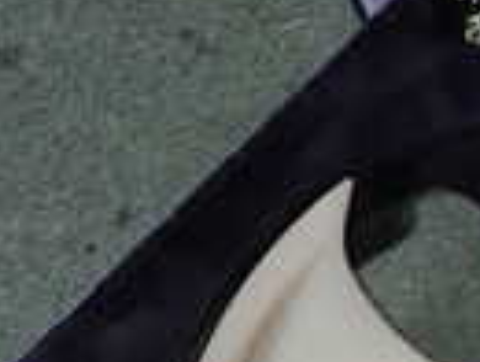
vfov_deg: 10.4
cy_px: 569
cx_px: 742
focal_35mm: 138
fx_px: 1917
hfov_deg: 13.4
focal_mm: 5.4
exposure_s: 1/30
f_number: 6.3
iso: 100
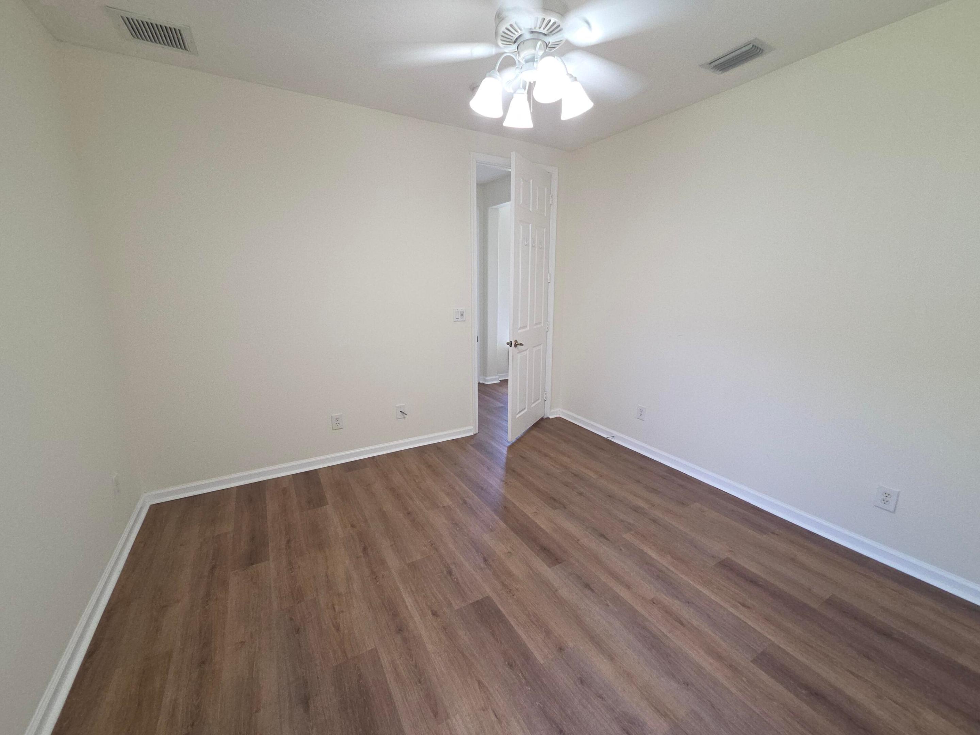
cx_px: 490
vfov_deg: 89.9
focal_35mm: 13
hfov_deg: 106.2
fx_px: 368
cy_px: 368
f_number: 2.2
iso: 125
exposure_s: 1/60
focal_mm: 2.2
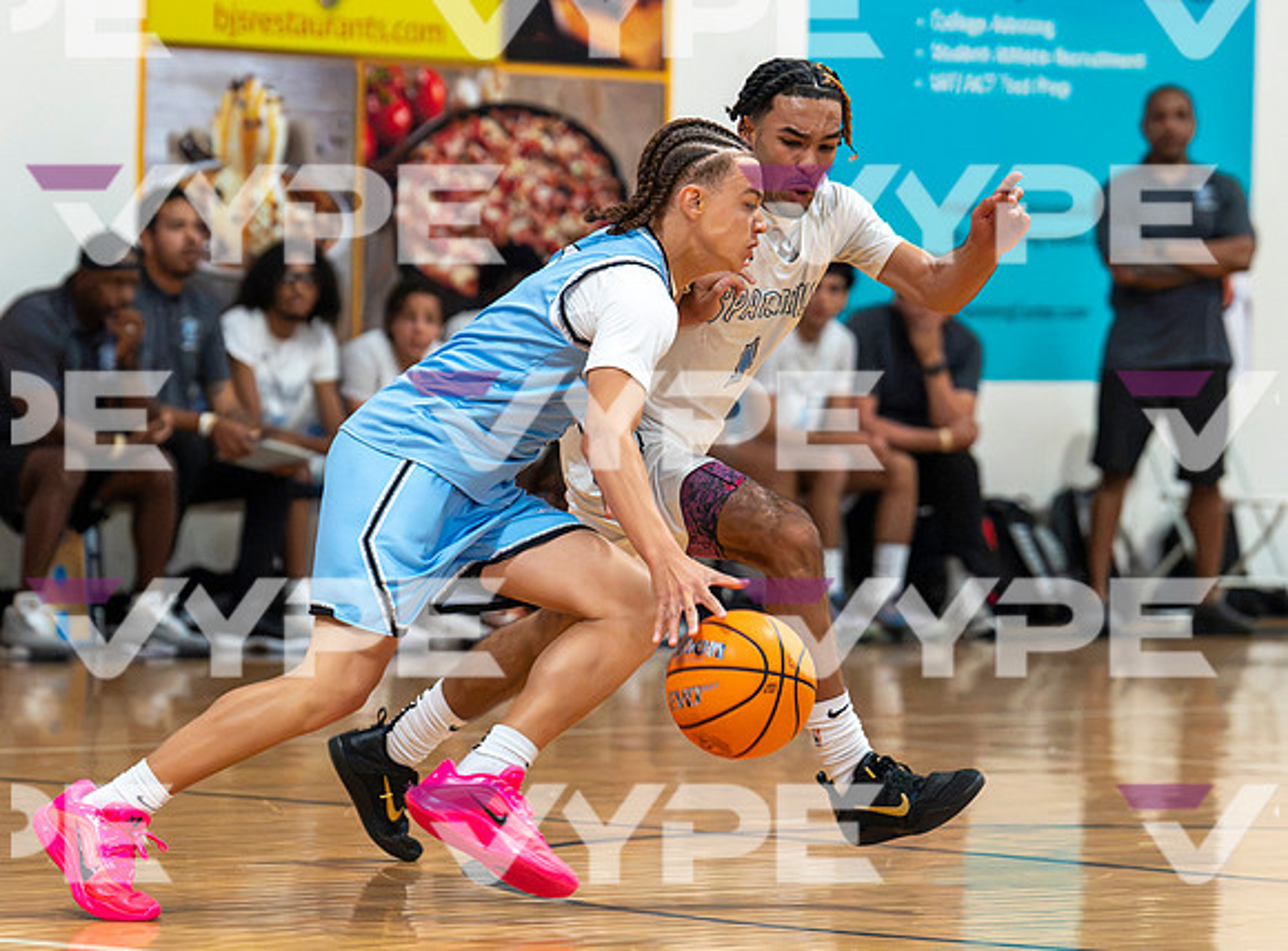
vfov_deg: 6.7
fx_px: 8144
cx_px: 659
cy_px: 514
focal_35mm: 220
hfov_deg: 9.0
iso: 10000
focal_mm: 124
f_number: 3.2
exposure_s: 1/1250
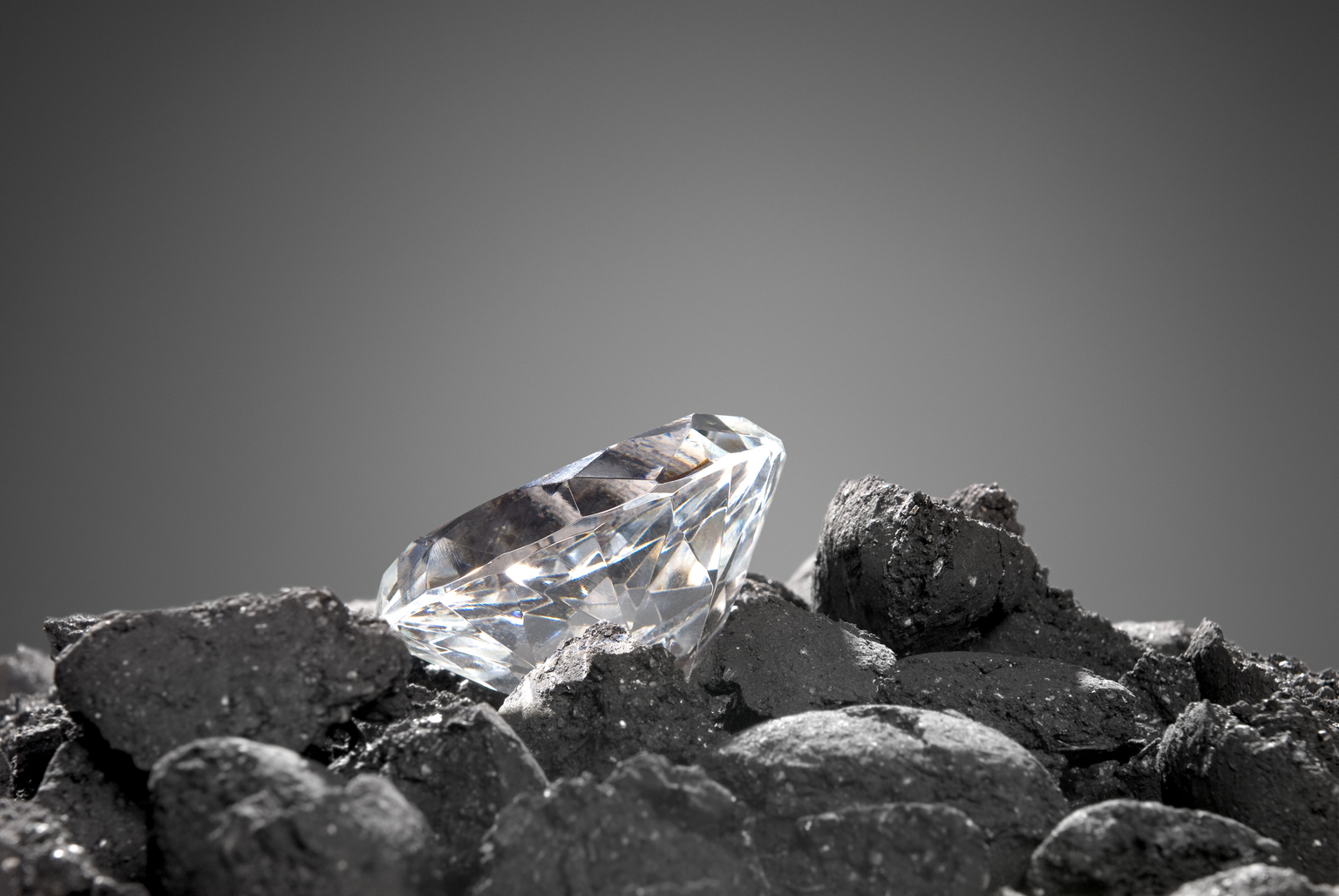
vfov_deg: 13.1
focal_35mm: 105
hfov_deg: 19.4
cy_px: 448
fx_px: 3910
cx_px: 670
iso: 100
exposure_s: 1/60
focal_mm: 70
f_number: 10
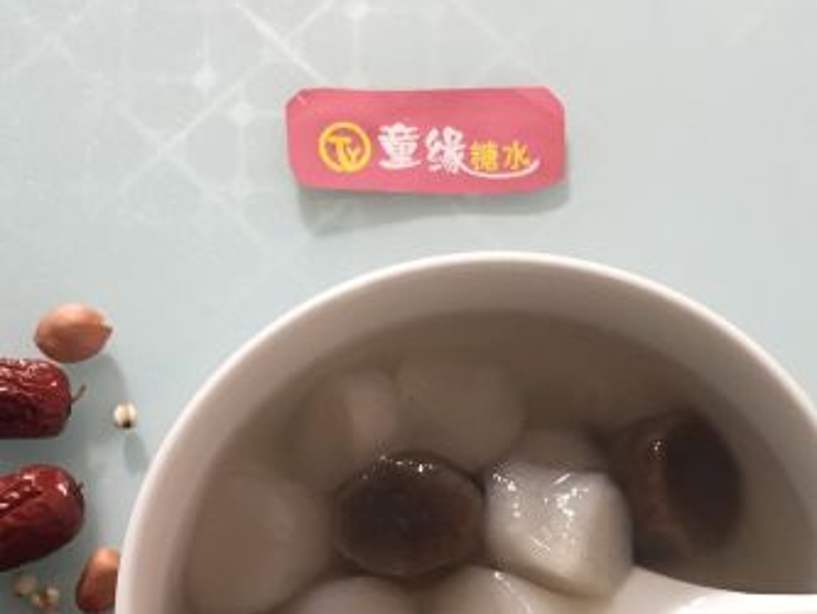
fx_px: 1440
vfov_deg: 23.1
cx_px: 427
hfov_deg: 31.7
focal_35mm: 61
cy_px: 613
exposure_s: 1/33
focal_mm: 4.15
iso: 100
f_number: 2.2
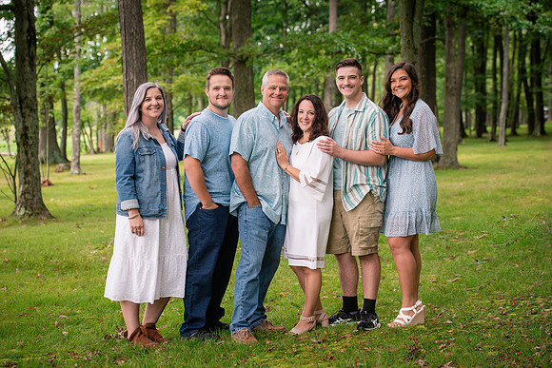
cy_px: 178
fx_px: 1125
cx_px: 276
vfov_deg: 18.6
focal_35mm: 73
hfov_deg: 27.6
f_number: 4.5
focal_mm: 70
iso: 1000
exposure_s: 1/250
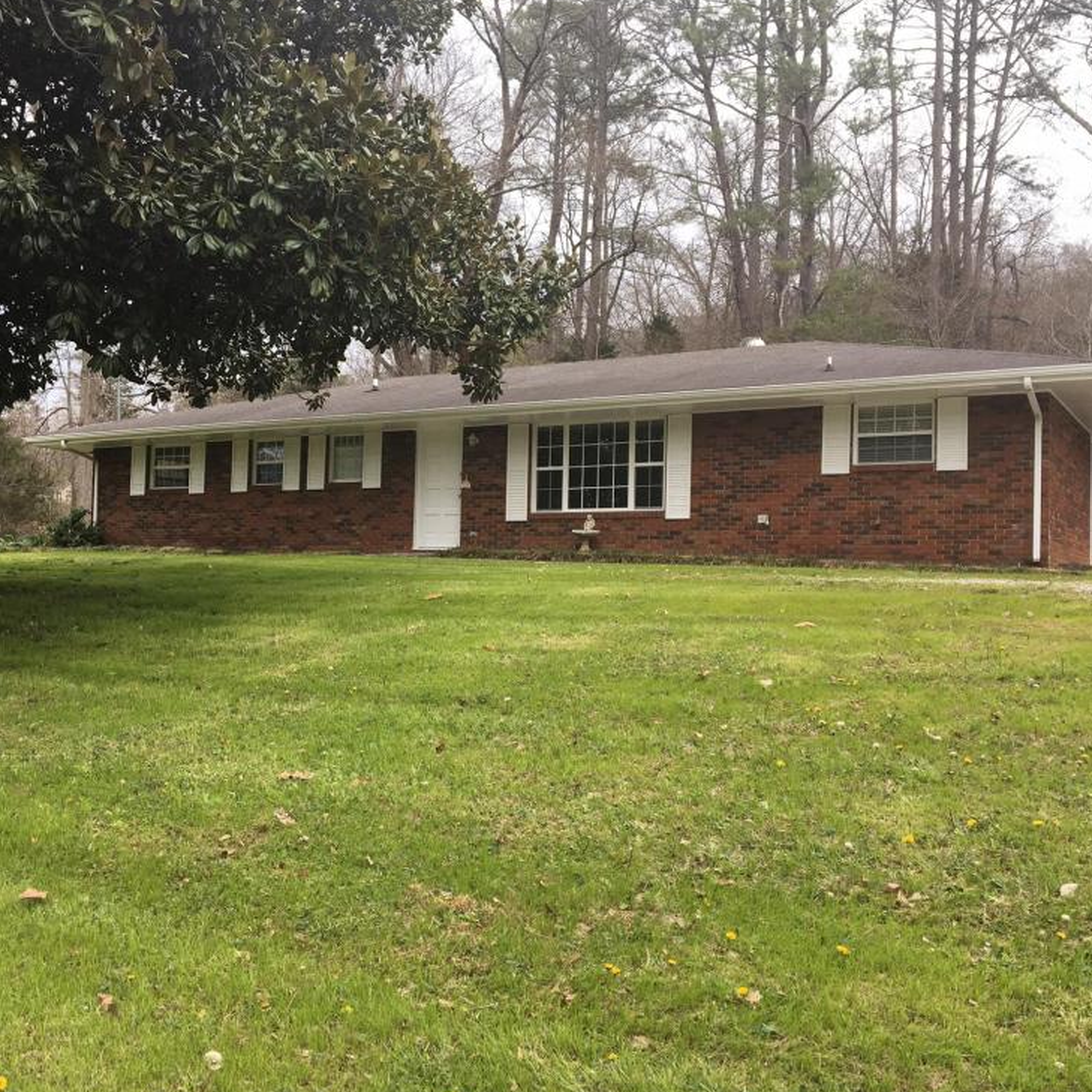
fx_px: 1285
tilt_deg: +2.9
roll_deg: -1.1
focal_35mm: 36
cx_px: 476
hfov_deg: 45.9
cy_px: 532
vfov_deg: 46.0
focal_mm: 4.15
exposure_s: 1/120
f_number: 2.2
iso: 25
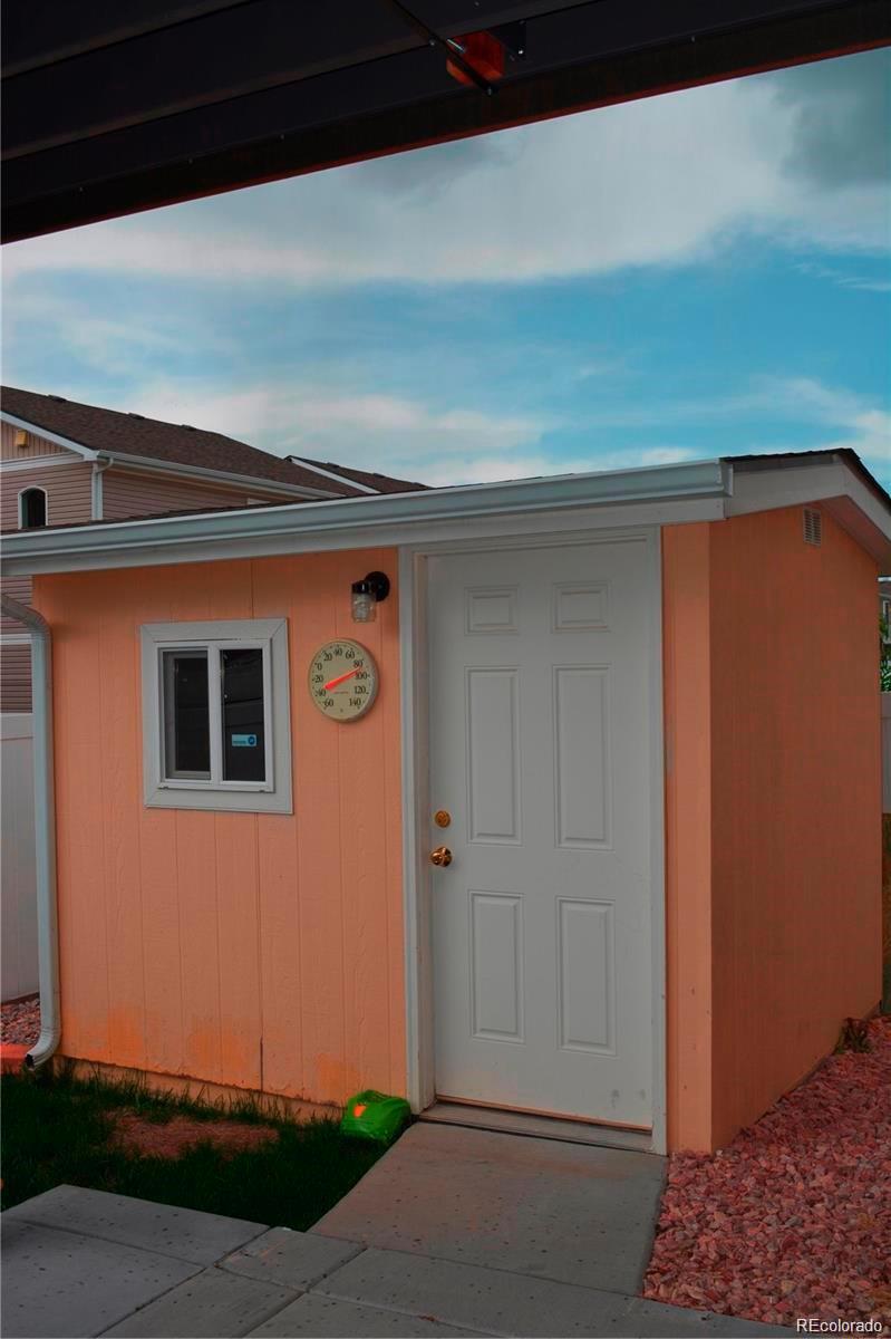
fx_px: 1338
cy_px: 670
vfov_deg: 53.2
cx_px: 446
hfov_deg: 36.8
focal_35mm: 36
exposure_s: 1/200
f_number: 8
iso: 100
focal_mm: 24
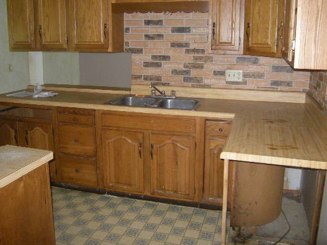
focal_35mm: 34
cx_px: 159
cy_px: 98
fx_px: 321
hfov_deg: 54.0
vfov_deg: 41.6
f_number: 2.8
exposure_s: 1/60
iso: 293
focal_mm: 4.7
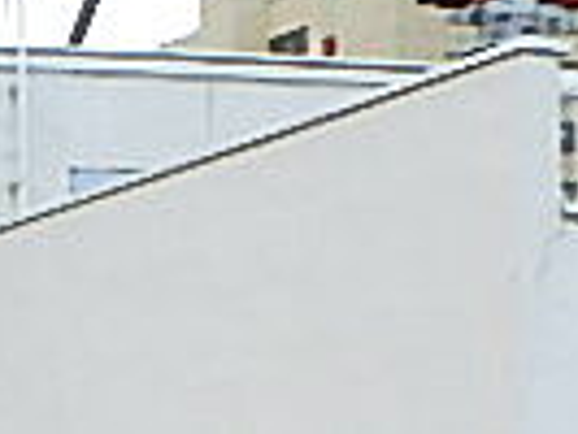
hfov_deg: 14.0
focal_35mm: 101
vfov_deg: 14.1
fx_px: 1688
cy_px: 560
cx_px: -787
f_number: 3.5
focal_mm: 3.7
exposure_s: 1/400
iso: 125
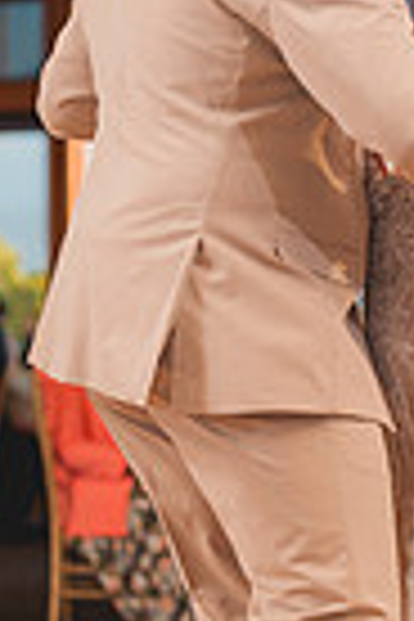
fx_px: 2812
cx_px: 482
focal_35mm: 163
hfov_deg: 8.3
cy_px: 310
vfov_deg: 12.6
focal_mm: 50
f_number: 1.8
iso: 125
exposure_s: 1/250
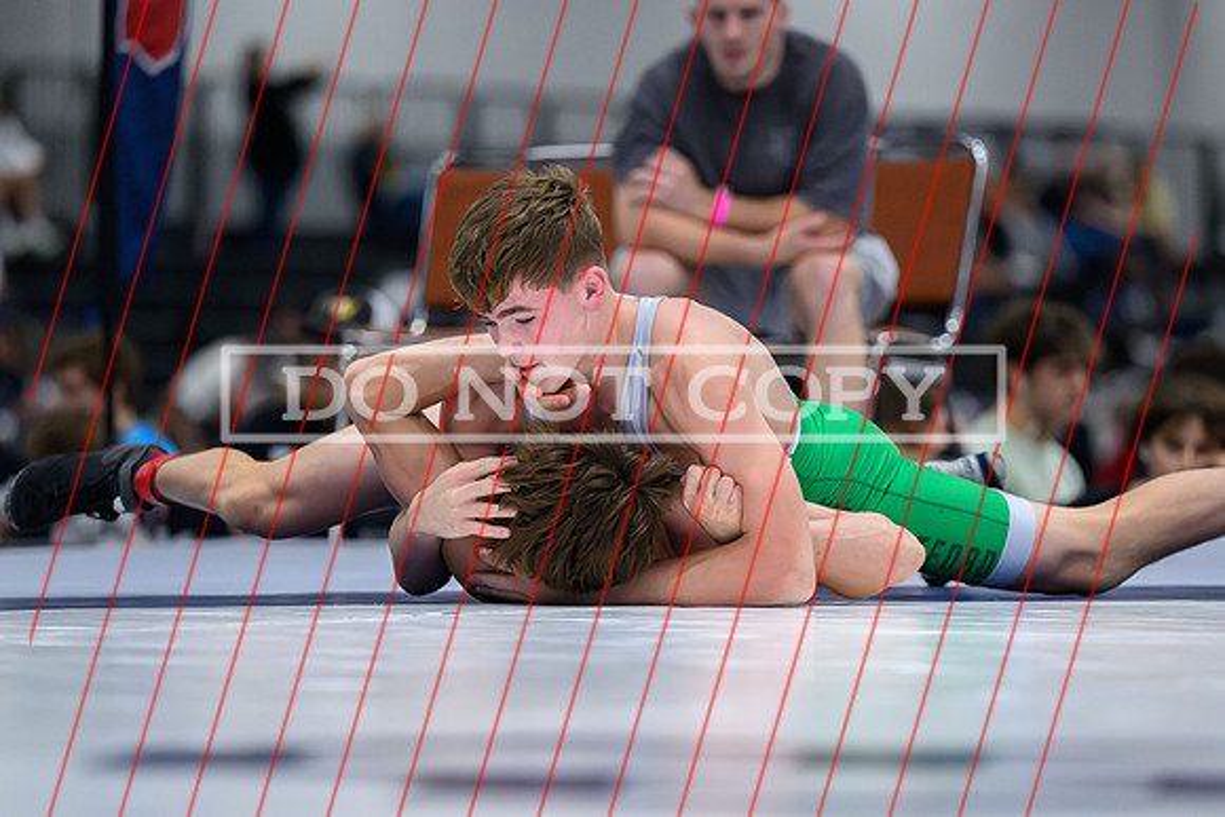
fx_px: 7940
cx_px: 686
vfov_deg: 5.9
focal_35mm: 233
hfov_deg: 8.8
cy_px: 471
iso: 8000
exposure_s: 1/800
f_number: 2.8
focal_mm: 165
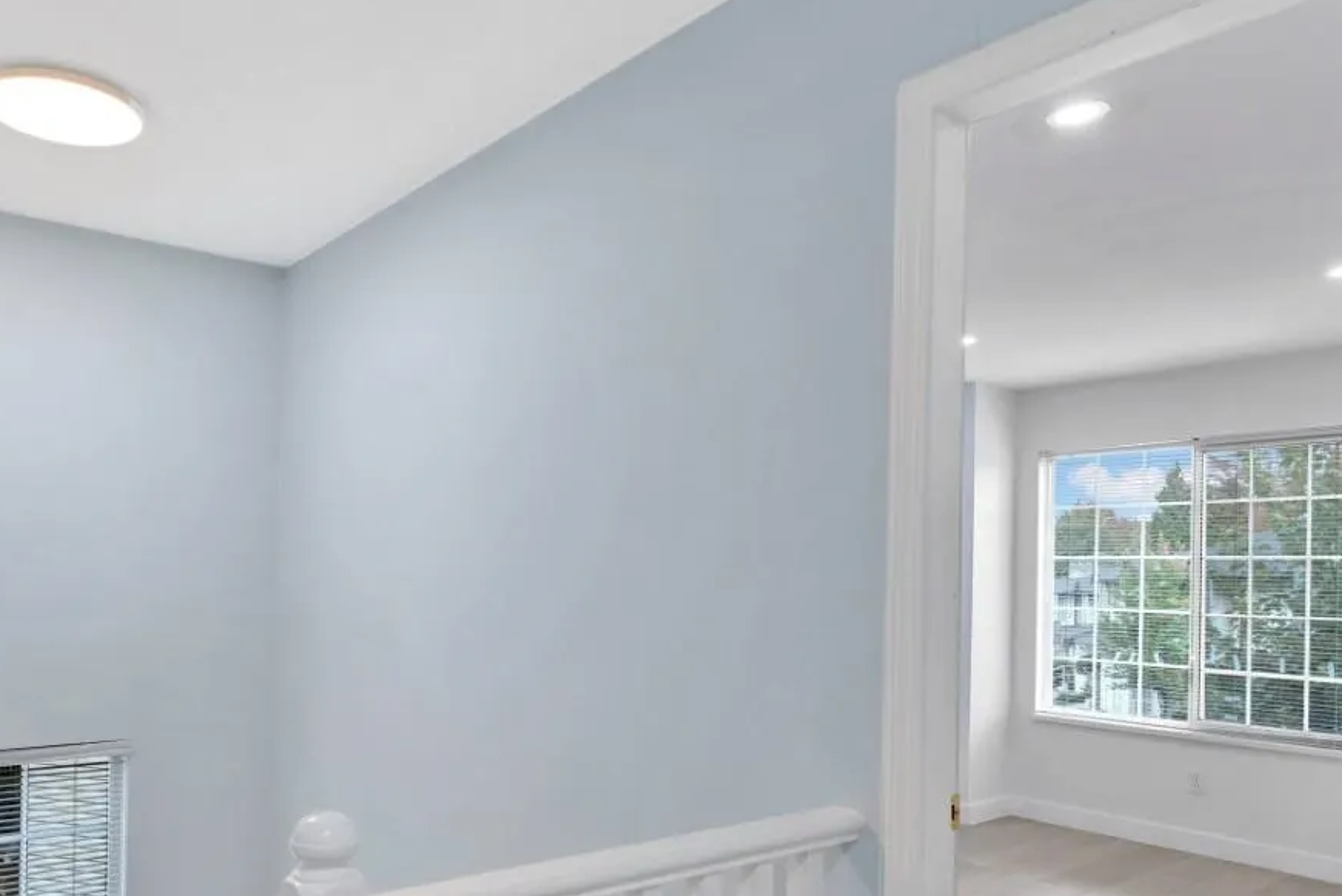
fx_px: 969
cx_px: 465
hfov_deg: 67.8
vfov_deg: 49.1
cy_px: 559
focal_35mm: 26
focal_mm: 14
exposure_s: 1/25
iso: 400
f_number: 8
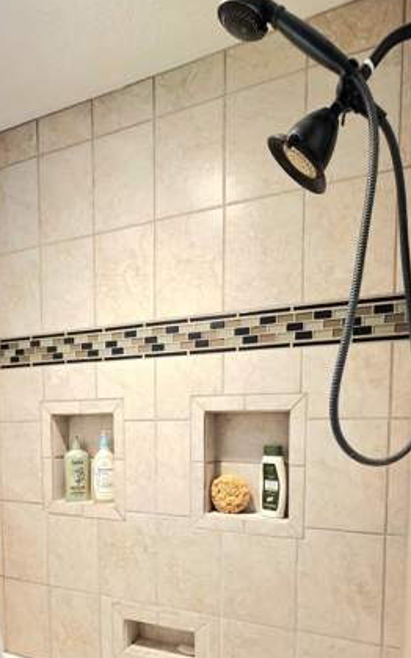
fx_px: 377
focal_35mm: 21
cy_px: 461
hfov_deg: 57.2
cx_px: 212
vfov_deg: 78.4
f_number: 1.9
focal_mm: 2.2
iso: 250
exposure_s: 1/60.2
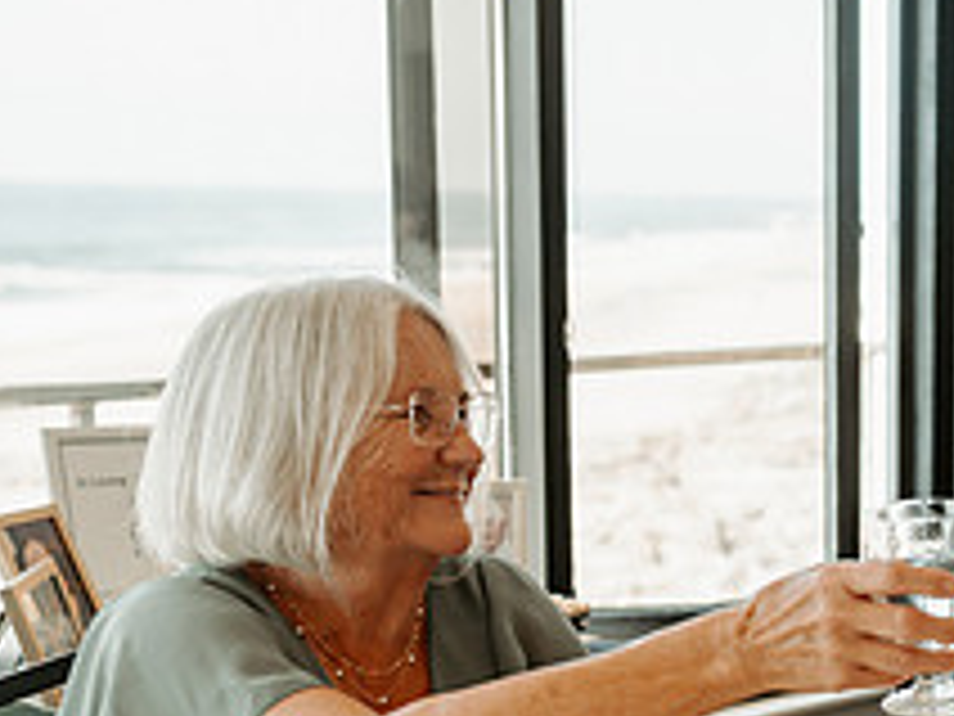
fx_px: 2535
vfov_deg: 15.9
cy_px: 624
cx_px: 1138
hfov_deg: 20.0
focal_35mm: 92
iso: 320
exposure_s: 1/320
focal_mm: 35
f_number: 2.8
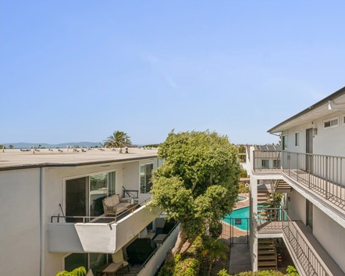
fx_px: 194
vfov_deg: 70.3
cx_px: 248
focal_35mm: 19
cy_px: 163
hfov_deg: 78.5
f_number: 10
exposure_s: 1/250
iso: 100
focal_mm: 14
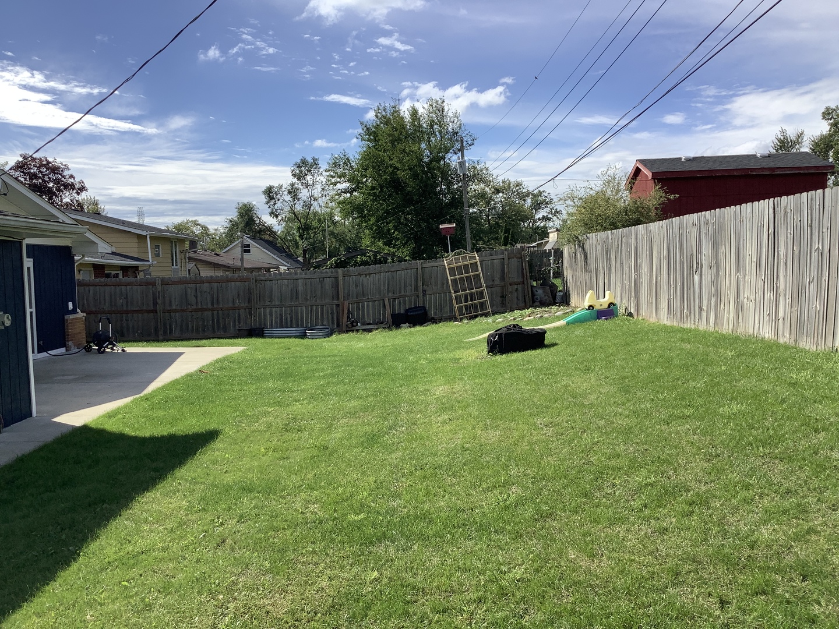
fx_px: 751
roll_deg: -0.4
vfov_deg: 45.4
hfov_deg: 58.4
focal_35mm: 31
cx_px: 420
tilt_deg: -6.3
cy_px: 314
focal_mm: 3.3
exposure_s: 1/1733
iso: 25
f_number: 2.4
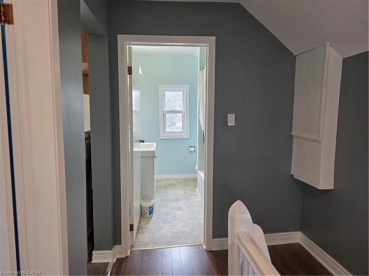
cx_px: 184
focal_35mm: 23
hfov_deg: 73.9
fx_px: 245
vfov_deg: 58.9
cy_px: 138
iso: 160
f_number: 1.7
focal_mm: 6.3
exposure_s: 1/120
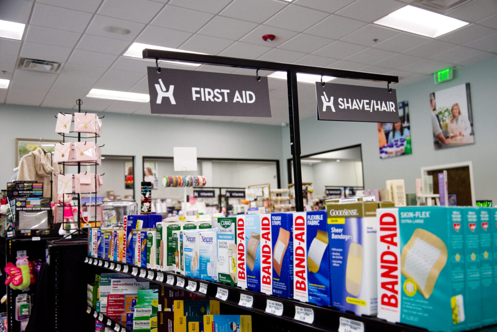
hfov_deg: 57.2
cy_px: 166
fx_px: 456
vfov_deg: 40.0
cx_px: 248
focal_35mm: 33
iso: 1000
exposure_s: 1/80
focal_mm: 22
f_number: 3.8
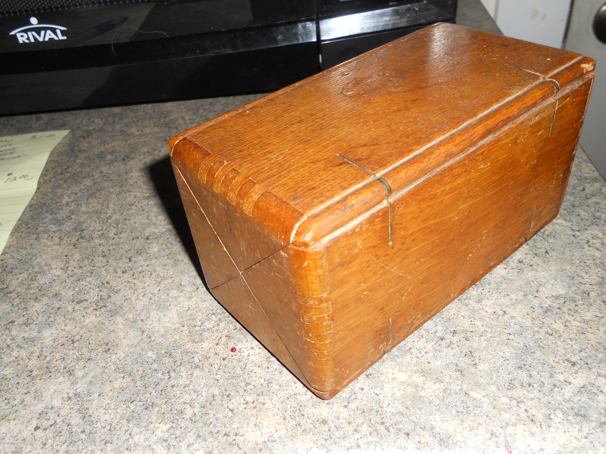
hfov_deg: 56.8
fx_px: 560
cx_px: 303
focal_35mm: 32
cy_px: 227
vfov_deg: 44.2
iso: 80
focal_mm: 5.8
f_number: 3.5
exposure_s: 1/25
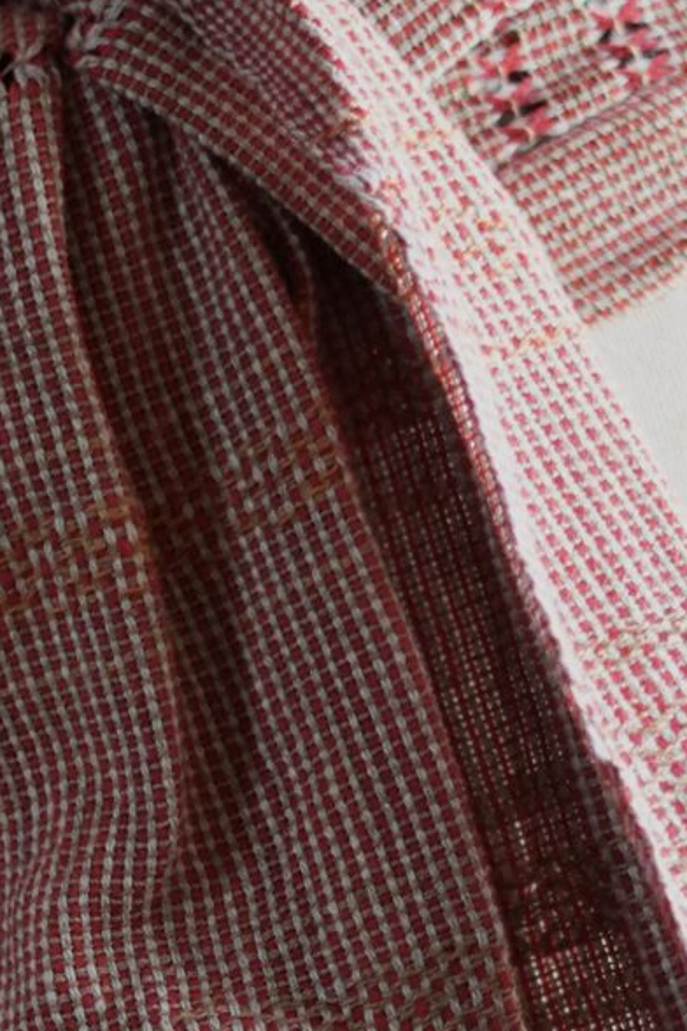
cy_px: 1254
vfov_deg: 9.9
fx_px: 5839
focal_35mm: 204
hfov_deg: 6.7
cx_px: 265
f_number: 2
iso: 1600
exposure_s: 1/160
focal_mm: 50
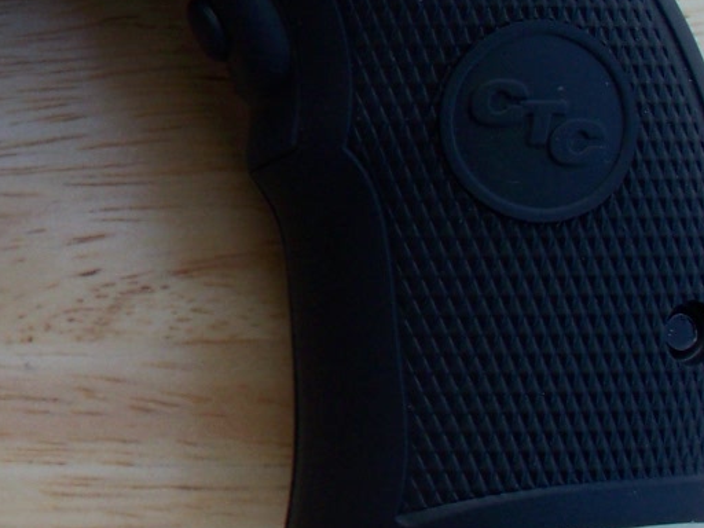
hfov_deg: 12.6
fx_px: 2929
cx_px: -512
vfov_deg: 10.1
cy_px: -180
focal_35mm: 144
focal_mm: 7.54
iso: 64
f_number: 2.8
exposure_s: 1/250
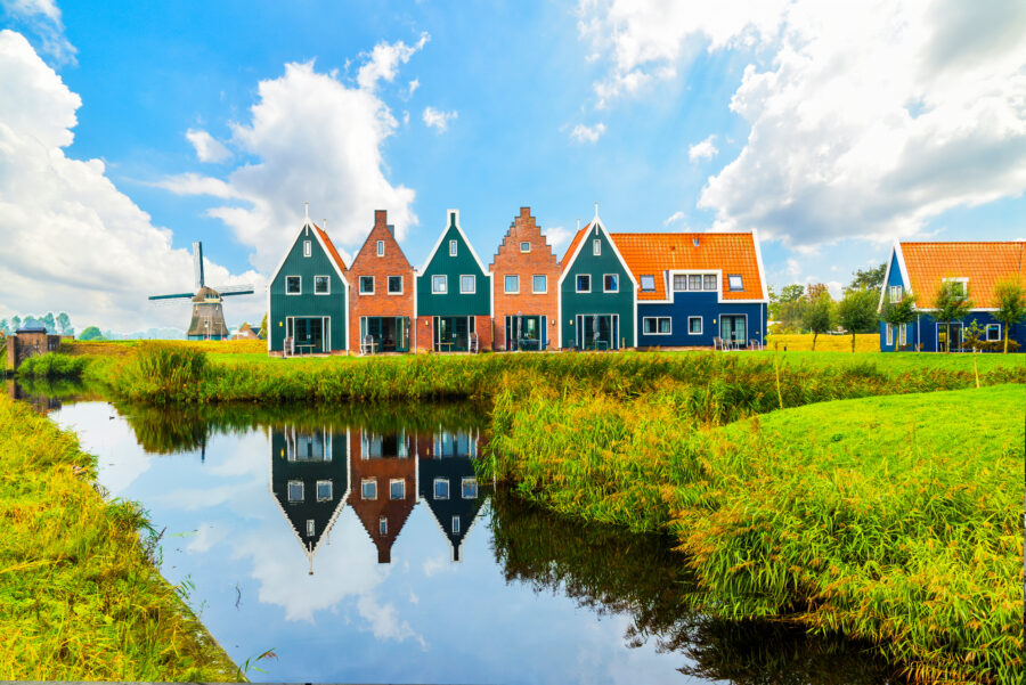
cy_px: 342
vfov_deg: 35.1
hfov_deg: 50.7
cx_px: 513
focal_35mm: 38
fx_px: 1083
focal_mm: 38
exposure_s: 1/100
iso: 100
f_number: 10
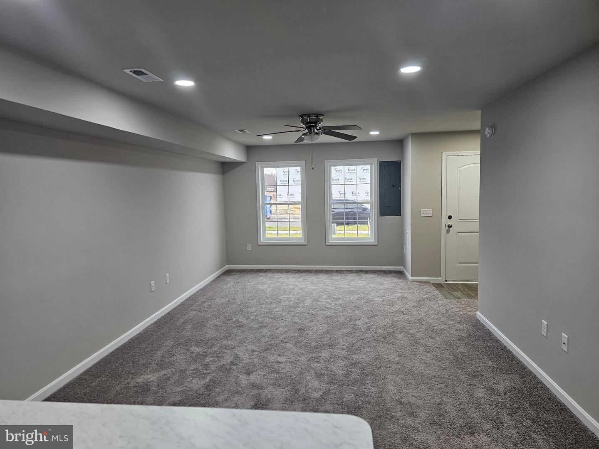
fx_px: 398
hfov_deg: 73.9
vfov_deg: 58.9
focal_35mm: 23
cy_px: 224
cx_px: 300
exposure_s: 1/120
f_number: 1.7
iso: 160
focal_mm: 6.3
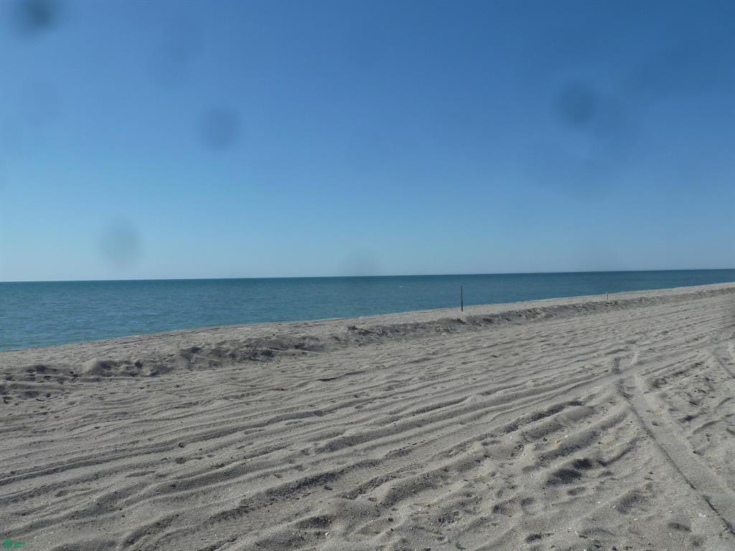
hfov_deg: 61.7
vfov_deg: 48.2
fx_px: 616
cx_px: 368
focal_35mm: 29
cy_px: 276
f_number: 5.6
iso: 80
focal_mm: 4.7
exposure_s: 1/800
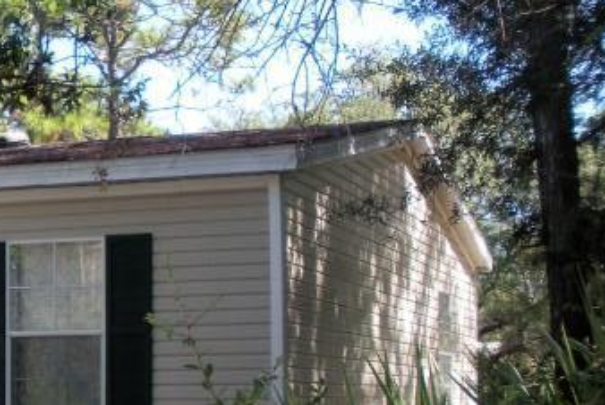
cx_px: -55
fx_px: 1430
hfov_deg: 22.6
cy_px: 283
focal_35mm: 85
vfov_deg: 16.1
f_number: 3.5
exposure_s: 1/132
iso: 64
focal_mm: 6.3
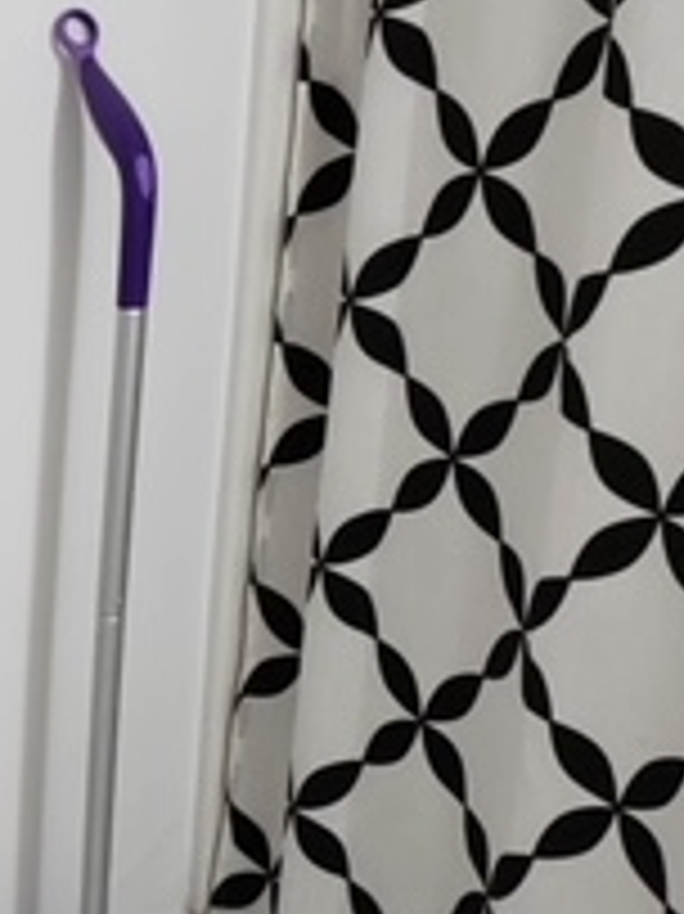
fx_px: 2163
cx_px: -306
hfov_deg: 16.5
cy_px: 743
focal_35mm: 82
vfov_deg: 23.5
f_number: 2.4
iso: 250
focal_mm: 4.3
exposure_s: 1/60
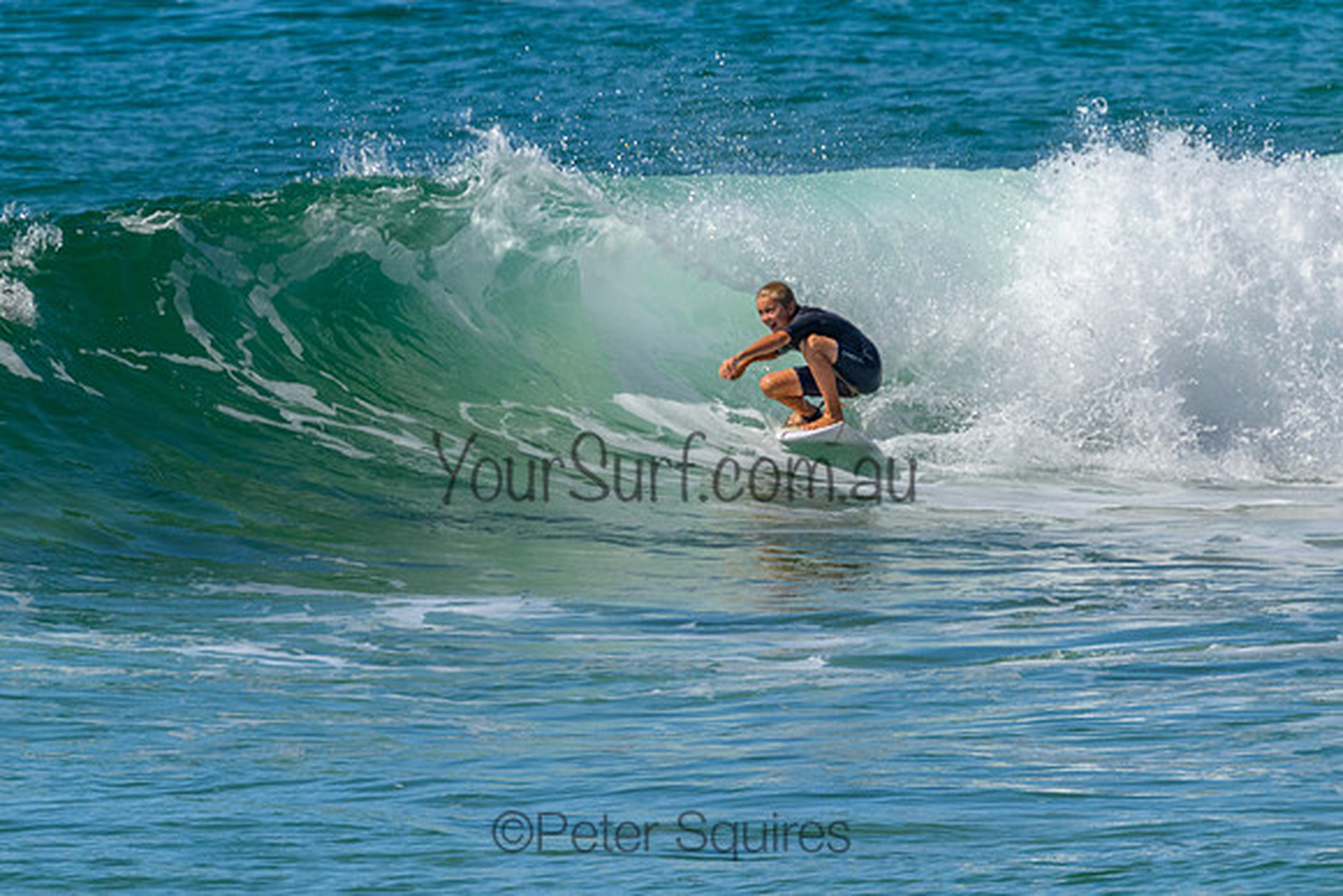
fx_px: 41065
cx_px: 789
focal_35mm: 1101
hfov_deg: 1.9
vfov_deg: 1.3
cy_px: 397
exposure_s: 1/2000
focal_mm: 800
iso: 800
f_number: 11
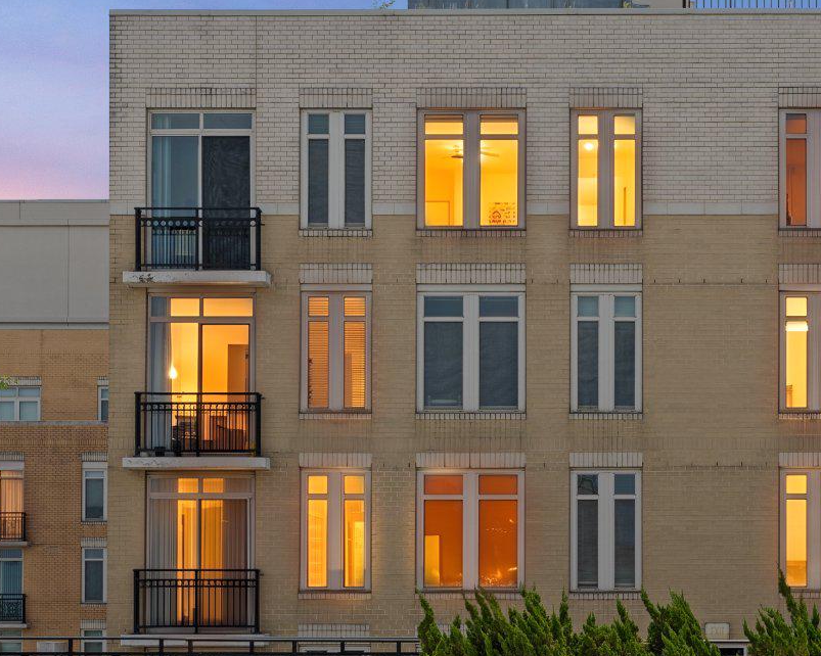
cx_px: 625
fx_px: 1919
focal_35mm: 79
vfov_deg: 19.1
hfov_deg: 23.9
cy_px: 589
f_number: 8
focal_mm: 33
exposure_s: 1/125
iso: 320
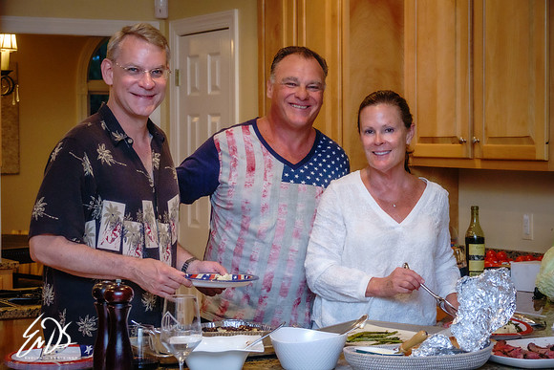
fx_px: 1247
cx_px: 277
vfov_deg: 16.9
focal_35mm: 81
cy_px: 185
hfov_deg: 25.1
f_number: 3.5
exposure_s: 1/80
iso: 1250
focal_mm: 29.69
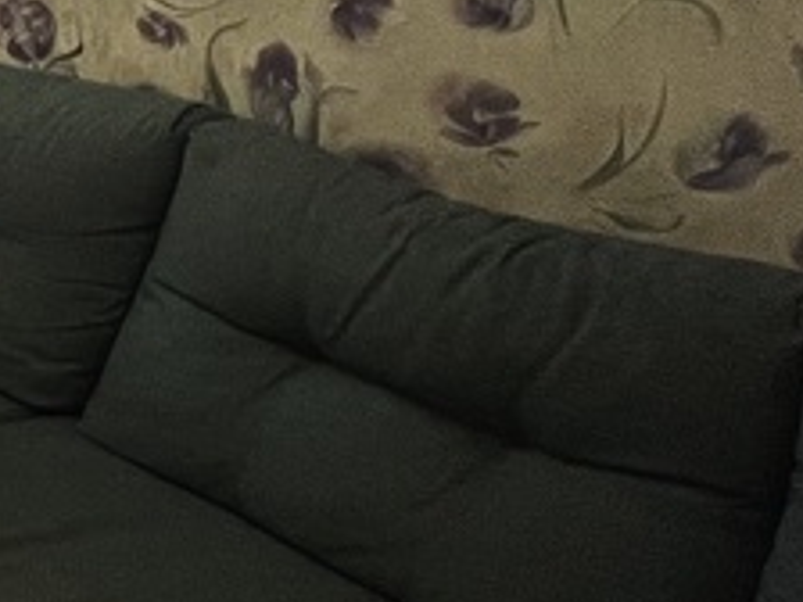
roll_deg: -1.1
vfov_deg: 22.8
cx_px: -971
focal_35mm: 58
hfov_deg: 17.0
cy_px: -150
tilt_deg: -3.6
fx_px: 1345
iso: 160
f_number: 1.8
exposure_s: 1/100
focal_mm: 1.57
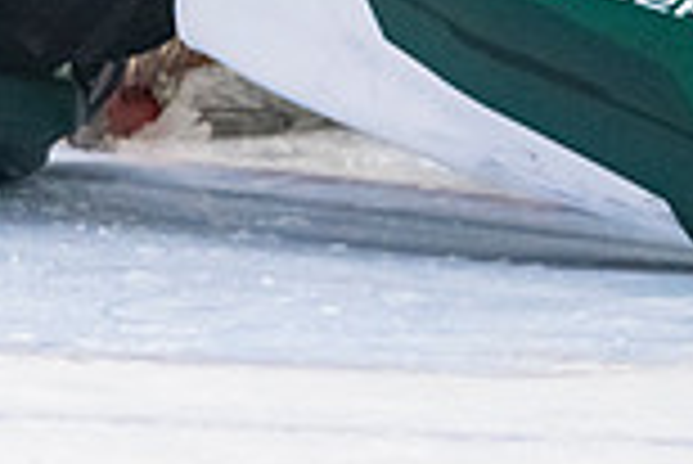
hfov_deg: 2.3
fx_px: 17418
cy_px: -653
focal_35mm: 904
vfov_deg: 1.5
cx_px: -15
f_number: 3.2
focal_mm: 145
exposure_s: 1/640
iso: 2500
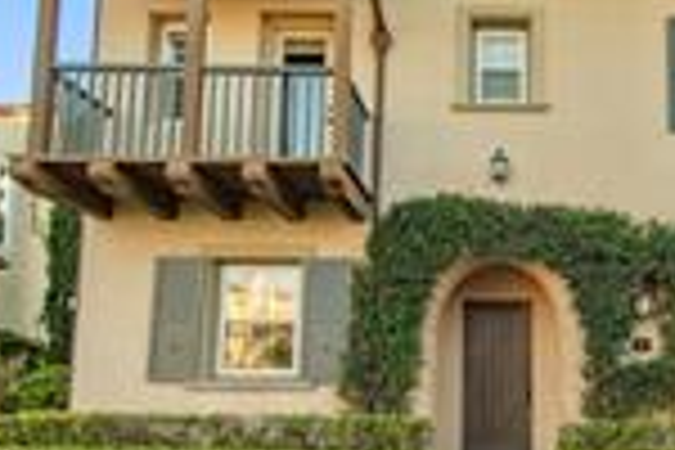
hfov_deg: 45.8
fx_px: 769
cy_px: 284
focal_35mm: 41
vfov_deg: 32.5
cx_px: 506
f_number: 7.1
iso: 400
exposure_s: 1/200
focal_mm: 16
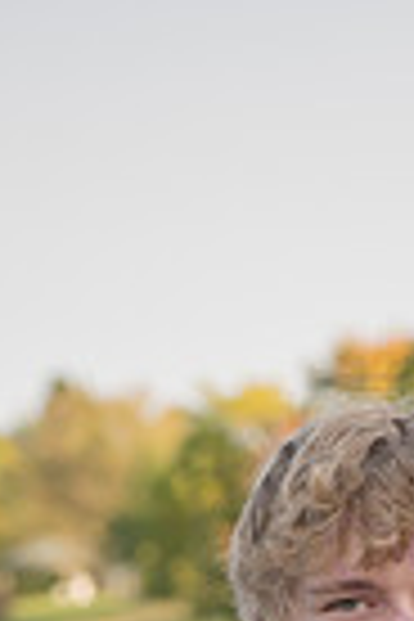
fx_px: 5192
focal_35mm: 301
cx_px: 414
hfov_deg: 4.6
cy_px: 972
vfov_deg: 6.7
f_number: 6.3
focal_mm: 92
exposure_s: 1/640
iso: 800
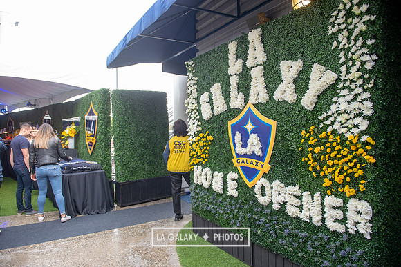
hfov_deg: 73.7
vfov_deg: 53.2
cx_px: 200
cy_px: 134
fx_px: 267
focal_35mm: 24
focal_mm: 24
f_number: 3.5
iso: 500
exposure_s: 1/250
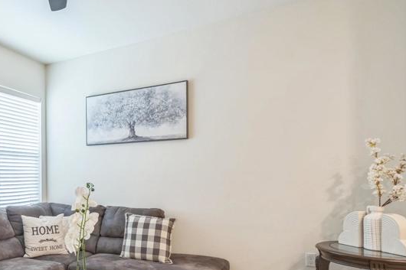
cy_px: 187
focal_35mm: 29
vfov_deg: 44.1
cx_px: 64
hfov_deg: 57.4
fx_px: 327
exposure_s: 1/8
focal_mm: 10
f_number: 8
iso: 320
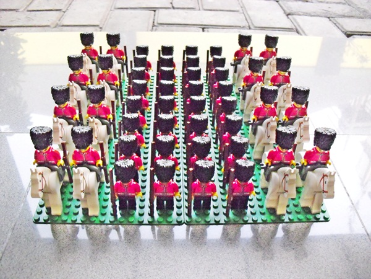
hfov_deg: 51.4
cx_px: 186
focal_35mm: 36
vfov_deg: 39.7
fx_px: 386
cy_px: 140
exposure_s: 1/80
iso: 800
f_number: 3.1
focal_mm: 6.3
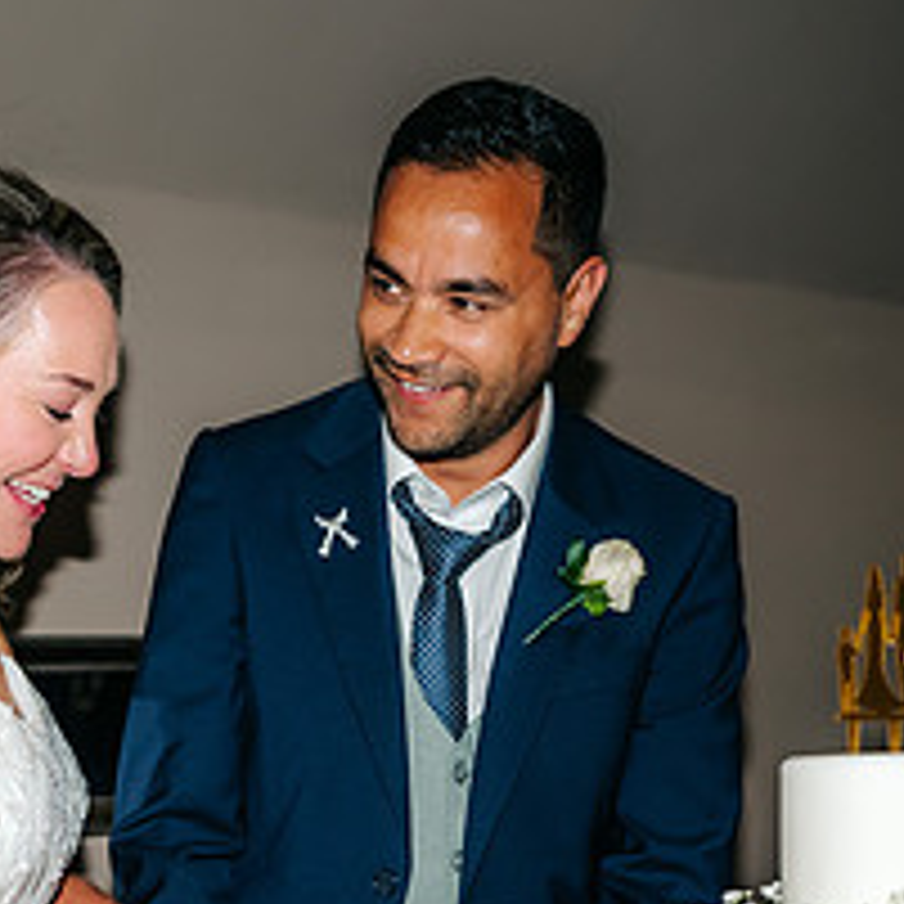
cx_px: 166
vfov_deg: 19.8
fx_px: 2541
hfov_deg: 19.9
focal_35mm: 86
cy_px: 821
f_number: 2.2
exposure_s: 1/200
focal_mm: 35
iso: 320
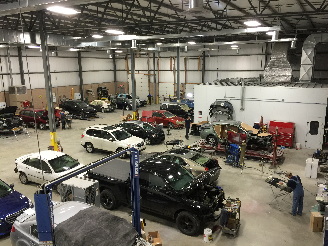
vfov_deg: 48.2
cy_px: 123
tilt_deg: -15.2
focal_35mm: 29
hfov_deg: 61.7
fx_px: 275
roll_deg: +0.4
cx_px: 164
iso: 40
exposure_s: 1/15
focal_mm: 4.15
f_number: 2.2
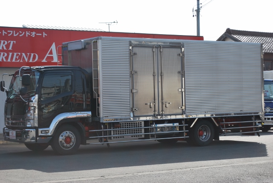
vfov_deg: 16.6
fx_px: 626
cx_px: 136
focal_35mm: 82
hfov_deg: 24.6
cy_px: 92
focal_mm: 55
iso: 100
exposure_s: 1/200
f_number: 7.1
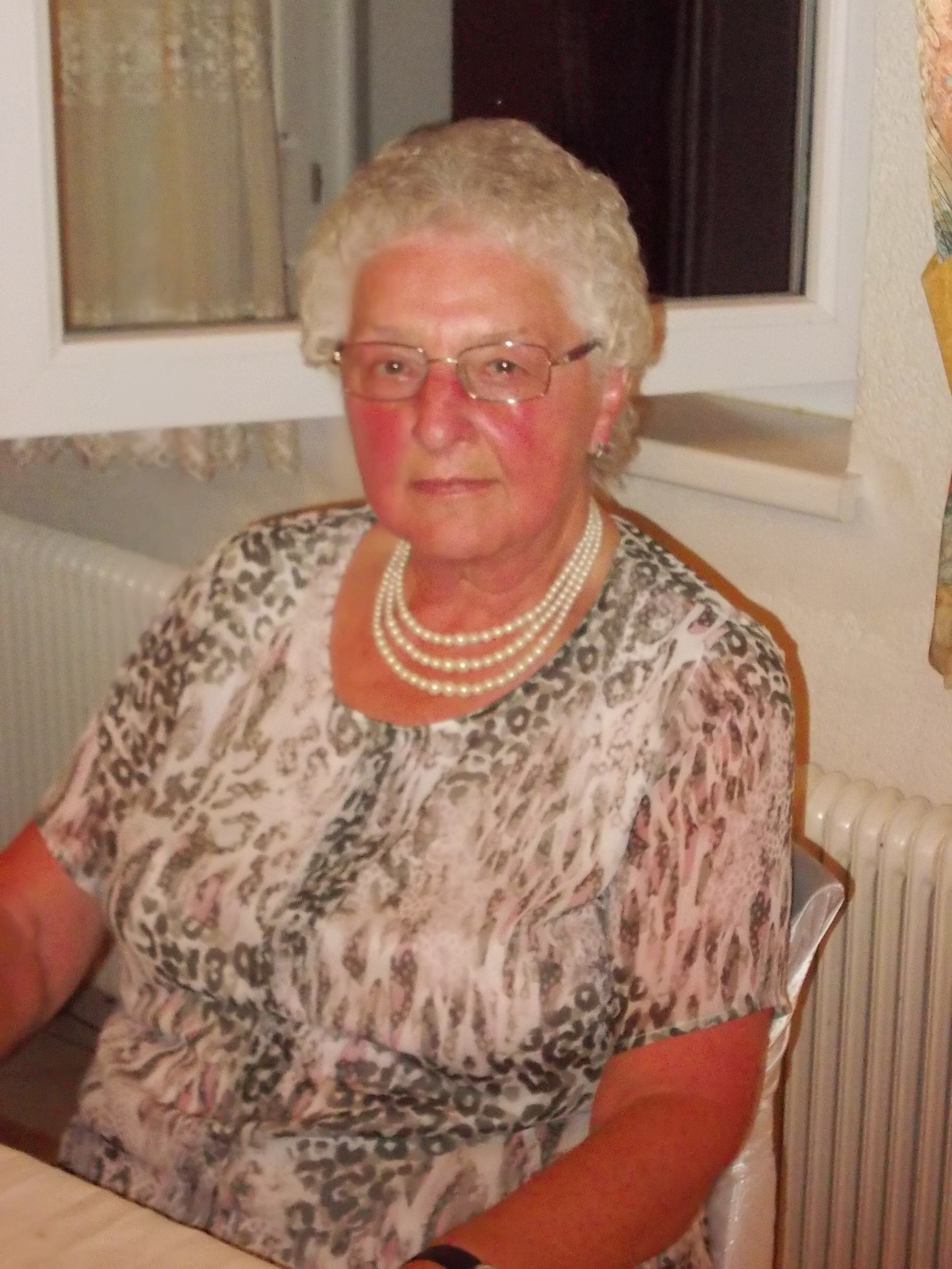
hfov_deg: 20.7
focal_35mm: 71
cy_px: 634
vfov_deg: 27.4
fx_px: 2603
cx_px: 476
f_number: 4.3
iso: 800
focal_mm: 10
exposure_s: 1/60
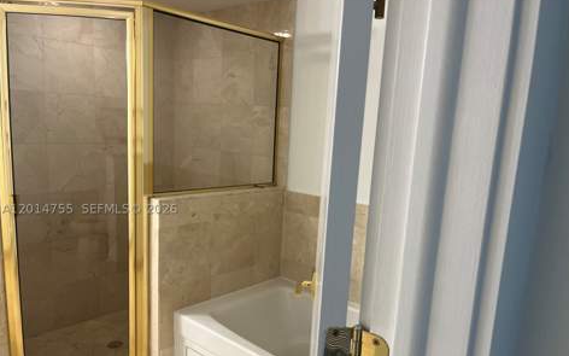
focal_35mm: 28
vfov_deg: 44.4
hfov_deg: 66.5
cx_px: 288
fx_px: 434
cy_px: 209
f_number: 1.6
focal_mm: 5.1
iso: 80
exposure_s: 1/60
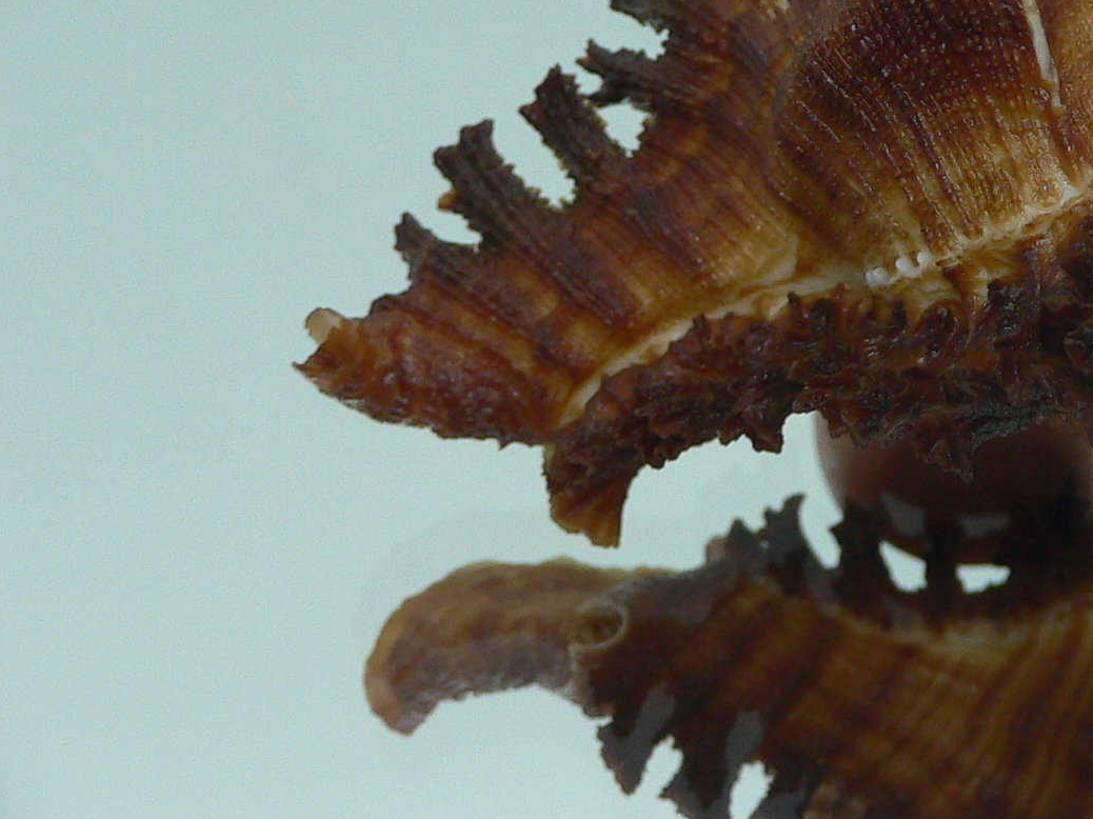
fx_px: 2147
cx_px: 1054
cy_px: 254
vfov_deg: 21.5
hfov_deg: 27.2
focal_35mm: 68
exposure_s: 1/60
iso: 100
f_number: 2.8
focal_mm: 4.6
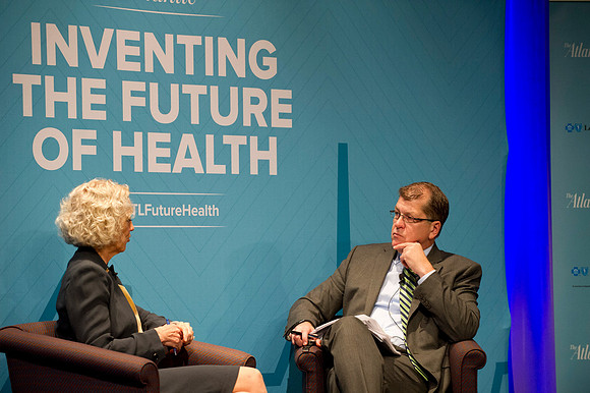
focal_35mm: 140
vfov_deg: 9.8
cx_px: 295
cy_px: 196
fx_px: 2293
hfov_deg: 14.7
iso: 2500
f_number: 3.5
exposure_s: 1/200
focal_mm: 140
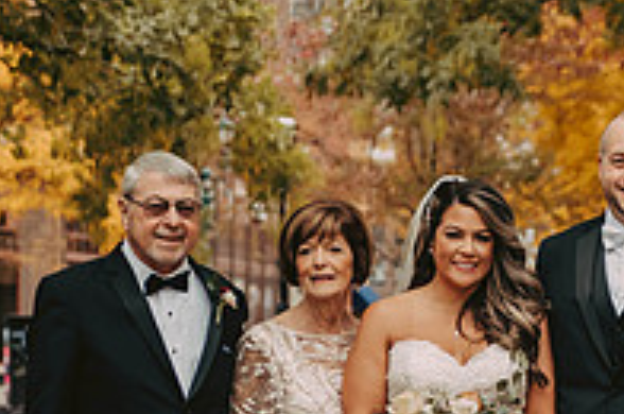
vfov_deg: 7.7
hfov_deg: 11.5
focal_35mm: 178
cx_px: 557
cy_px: 371
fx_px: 3080
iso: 1250
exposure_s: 1/1000
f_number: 3.2
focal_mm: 60
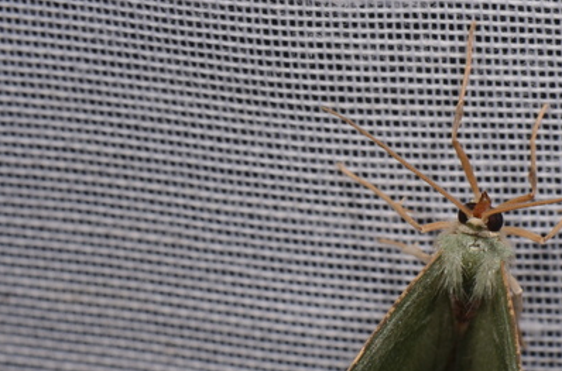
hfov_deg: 8.1
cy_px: 365
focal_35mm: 254
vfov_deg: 5.4
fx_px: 3954
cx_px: 442
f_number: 22
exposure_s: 1/60
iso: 100
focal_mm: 85
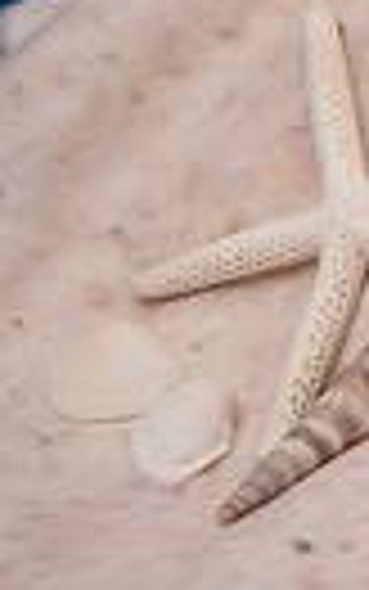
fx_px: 3536
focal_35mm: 220
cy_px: -299
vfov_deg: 9.3
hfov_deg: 5.4
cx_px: 1284
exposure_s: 1/200
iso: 100
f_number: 3.5
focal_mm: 42
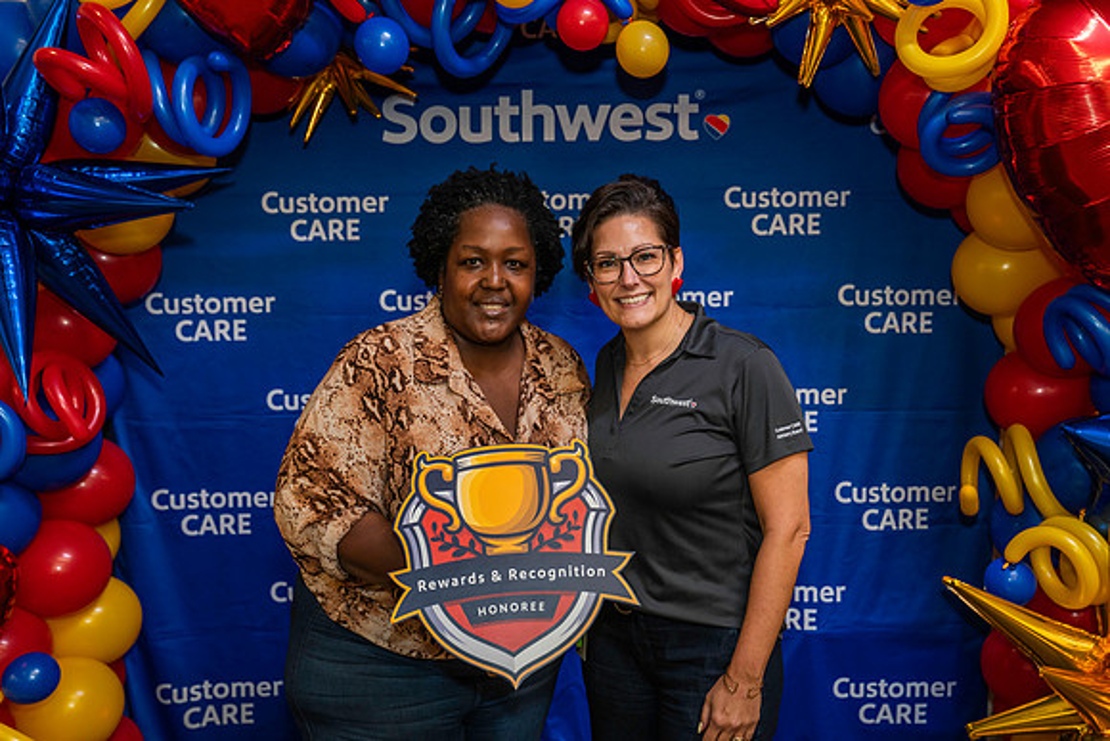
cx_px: 554
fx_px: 1239
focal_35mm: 40
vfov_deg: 33.3
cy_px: 370
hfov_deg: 48.2
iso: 1250
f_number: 4
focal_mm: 40
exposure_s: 1/160
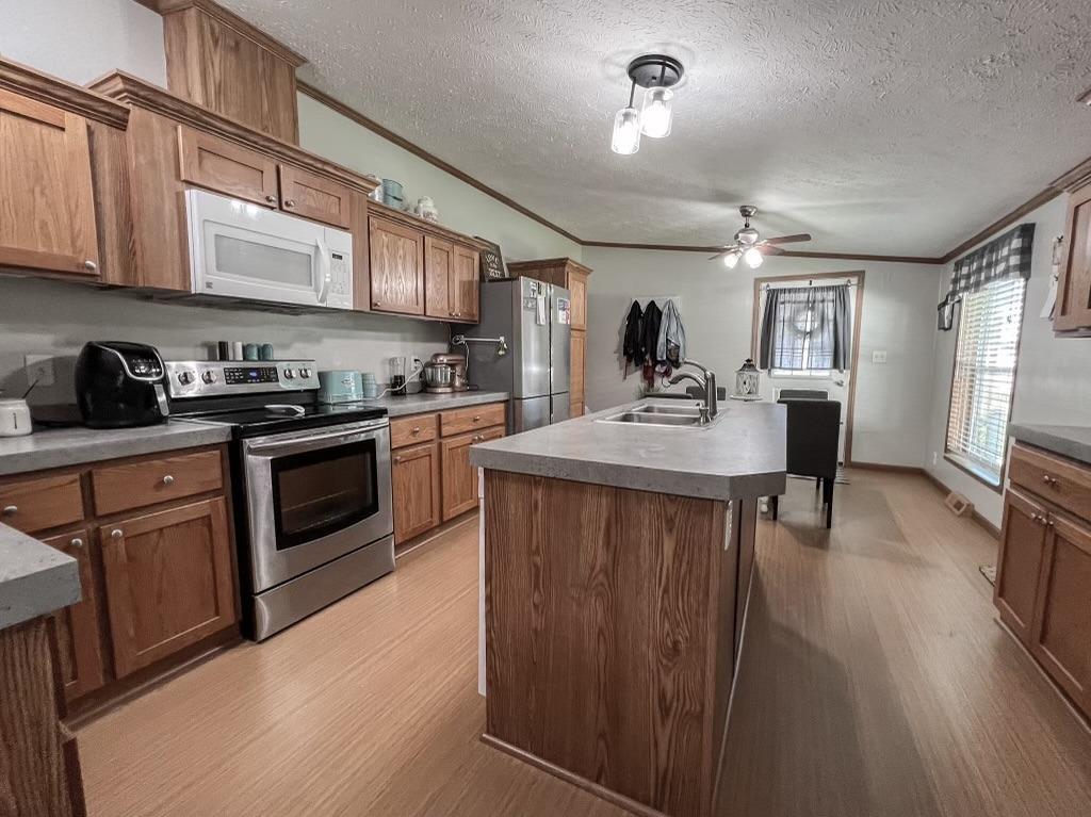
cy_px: 408
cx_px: 546
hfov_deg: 106.2
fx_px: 410
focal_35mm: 13
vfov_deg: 89.9
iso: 320
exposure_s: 1/60
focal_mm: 1.57
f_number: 1.8
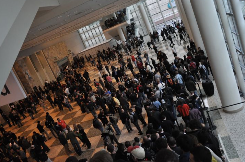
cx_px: 116
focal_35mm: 34
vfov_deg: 39.3
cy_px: 76
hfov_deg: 56.5
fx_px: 228
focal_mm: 21
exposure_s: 1/640
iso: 1600
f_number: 4
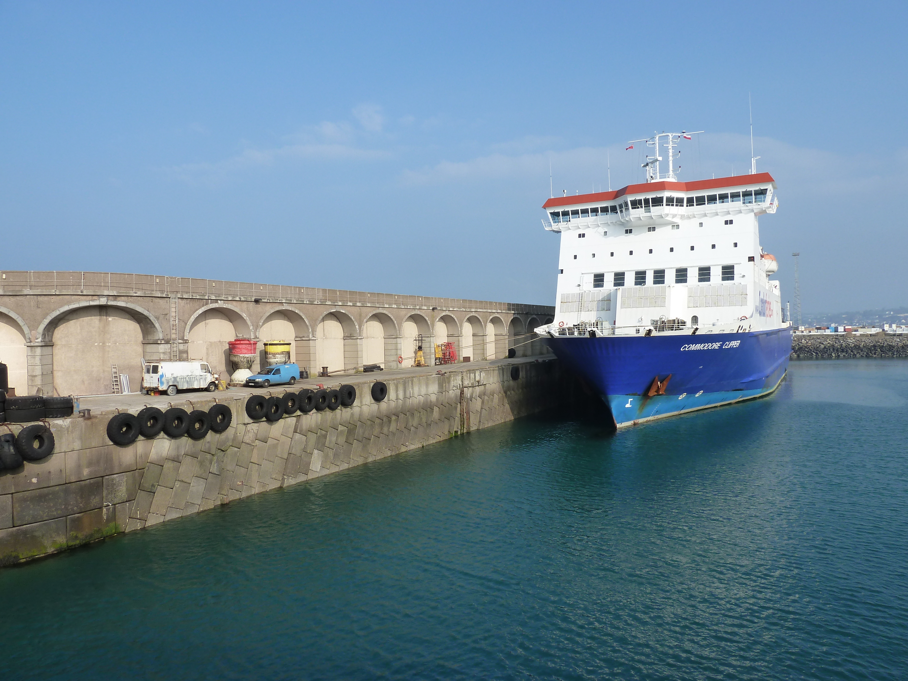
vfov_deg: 54.9
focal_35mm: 25
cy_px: 340
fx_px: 656
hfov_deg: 69.4
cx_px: 454
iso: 125
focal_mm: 4.1
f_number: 4.5
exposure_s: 1/400
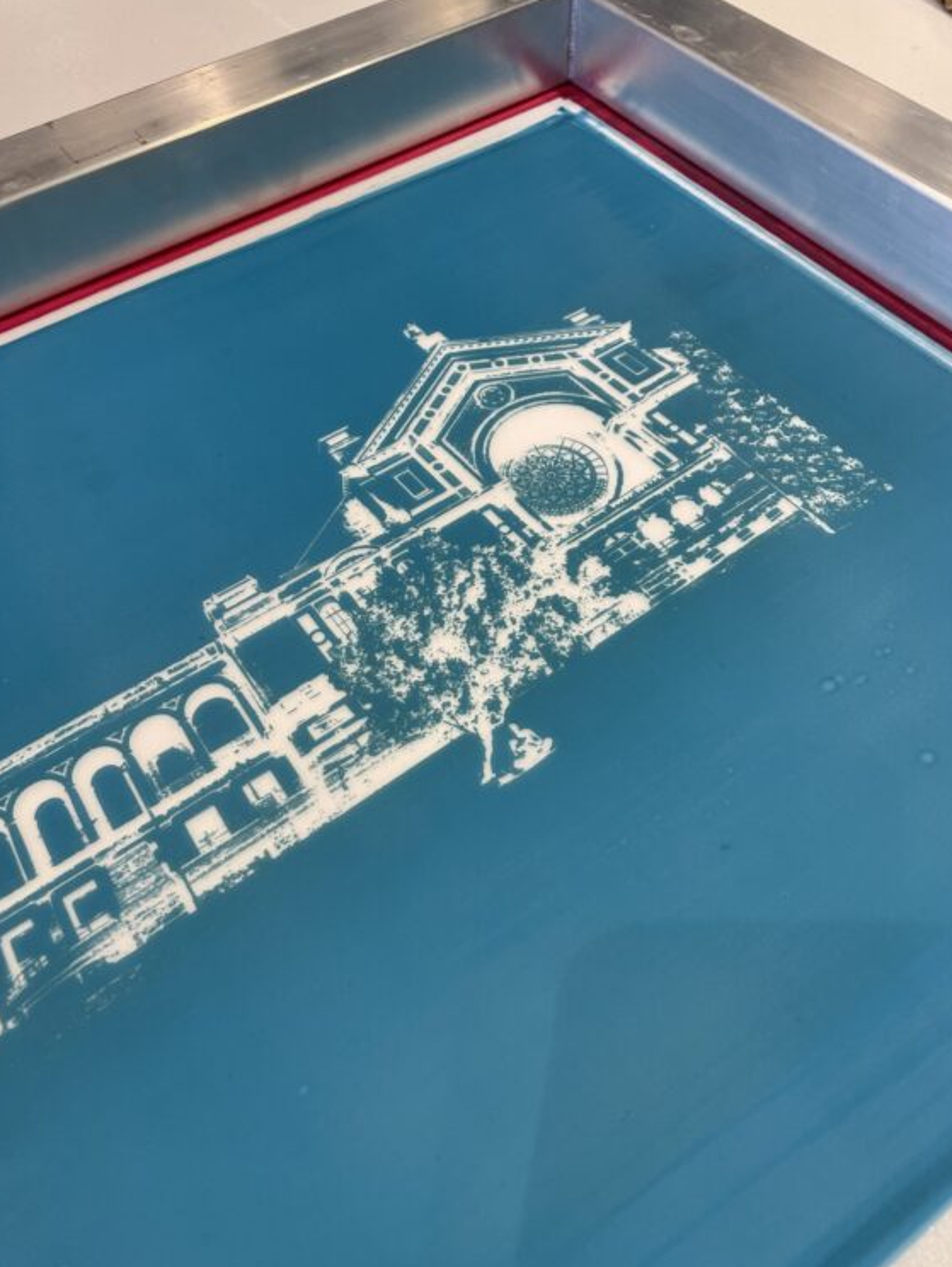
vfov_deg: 65.3
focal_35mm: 27
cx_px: 477
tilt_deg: -54.5
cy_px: 624
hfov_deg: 51.4
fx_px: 989
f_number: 1.6
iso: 100
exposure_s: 1/100
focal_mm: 4.2
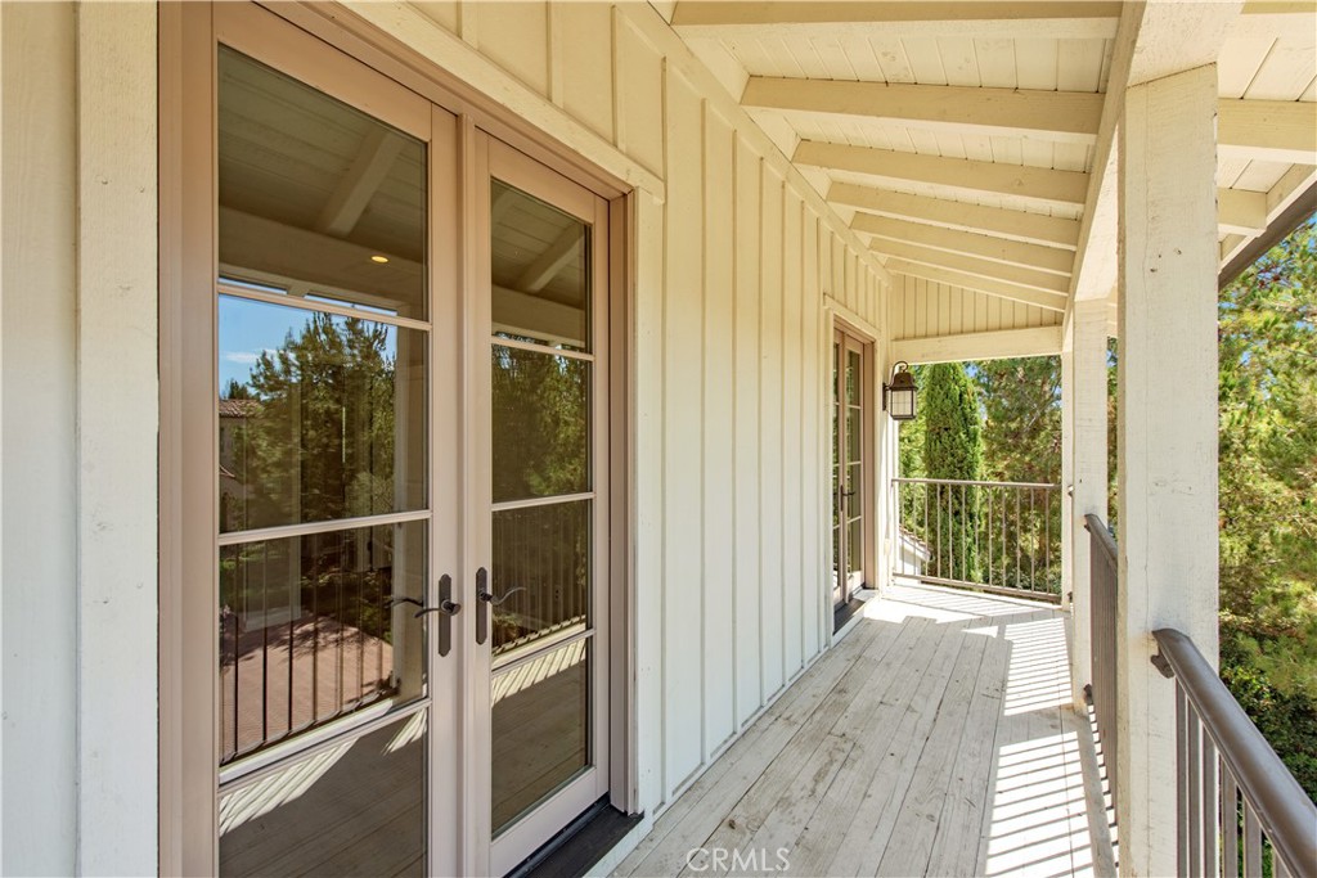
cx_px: 658
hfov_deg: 104.2
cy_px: 439
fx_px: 512
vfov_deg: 81.2
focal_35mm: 14
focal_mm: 14
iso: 200
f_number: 8
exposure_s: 1/250
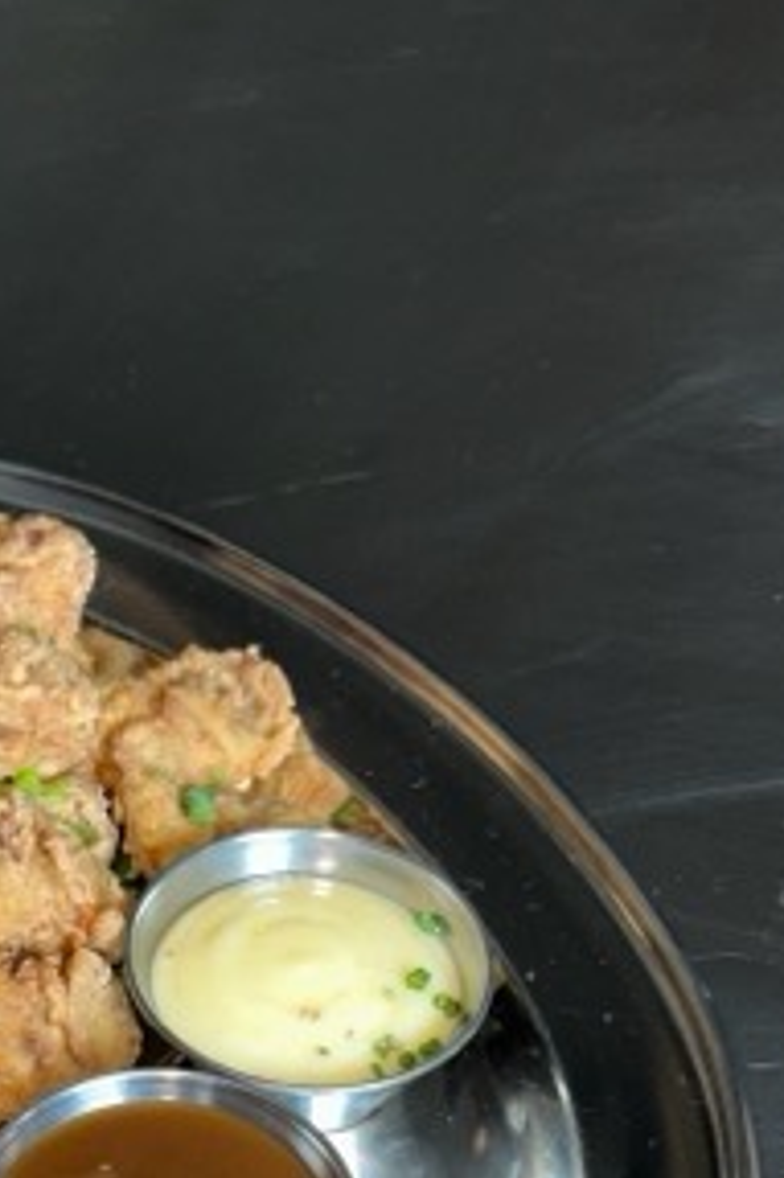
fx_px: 2845
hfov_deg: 15.5
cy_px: 940
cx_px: 39
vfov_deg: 23.1
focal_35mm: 87
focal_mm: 6.86
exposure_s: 1/21
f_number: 1.78
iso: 64
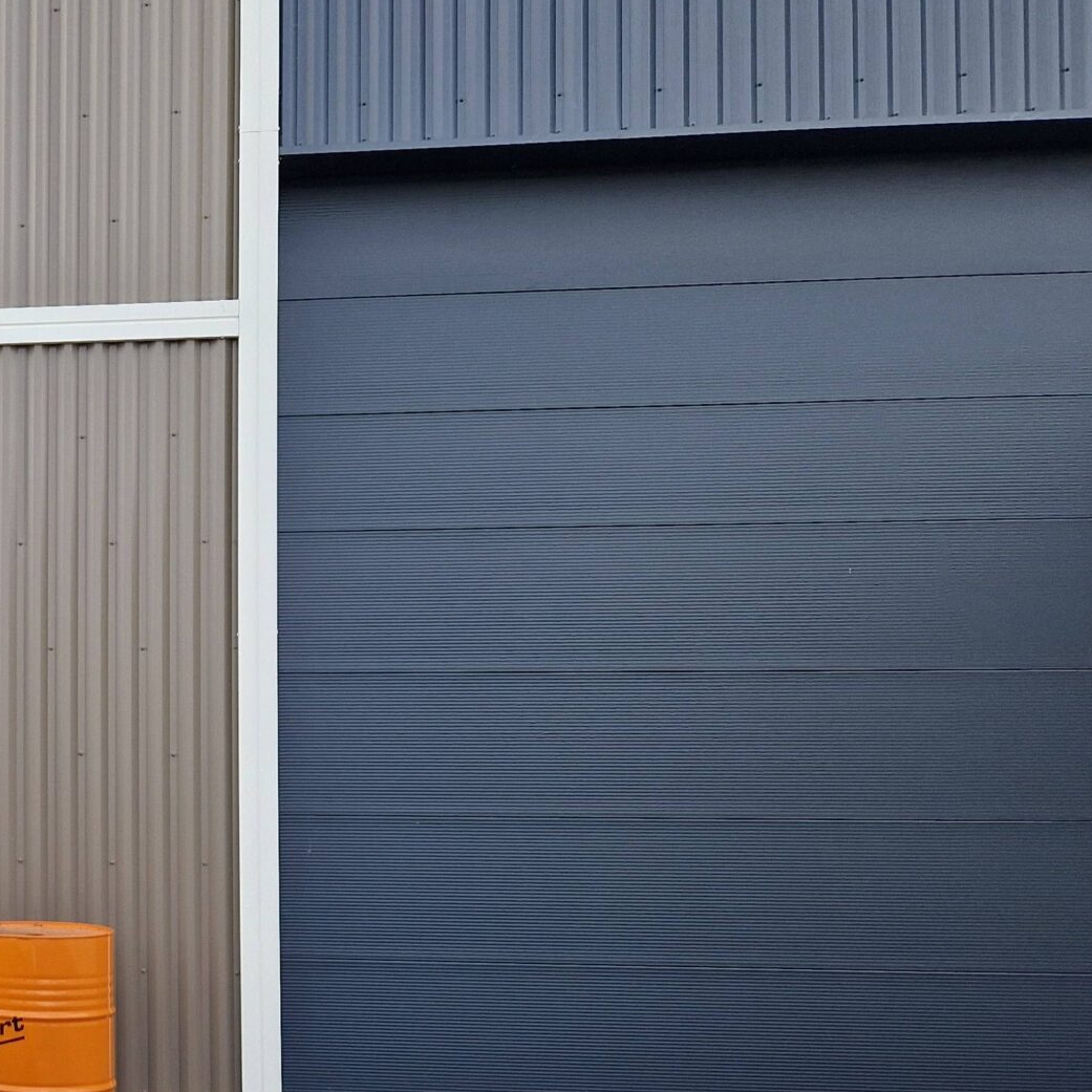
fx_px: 1785
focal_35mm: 50
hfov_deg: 29.0
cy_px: 763
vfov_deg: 33.6
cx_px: -243
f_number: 1.8
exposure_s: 1/442
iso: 50
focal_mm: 5.4
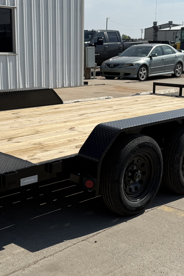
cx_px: 80
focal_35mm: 58
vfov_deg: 34.4
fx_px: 445
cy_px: 154
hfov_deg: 23.4
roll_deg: -0.6
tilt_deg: -11.9
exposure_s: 1/8130
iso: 80
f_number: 1.78
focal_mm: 6.76
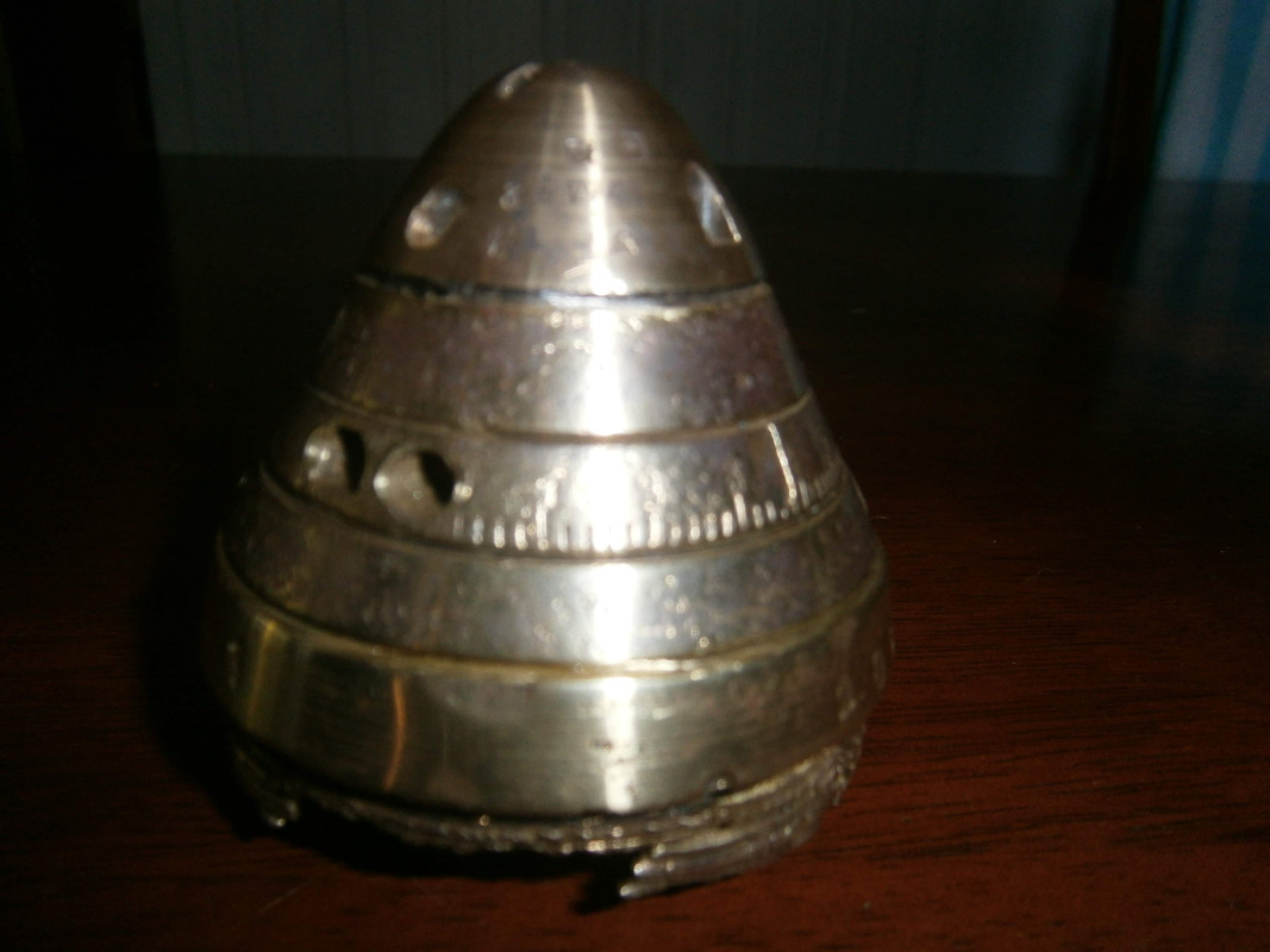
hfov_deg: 67.3
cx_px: 635
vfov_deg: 53.1
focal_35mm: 26
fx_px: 954
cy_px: 476
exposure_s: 1/30
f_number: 2.8
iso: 125
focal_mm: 4.7
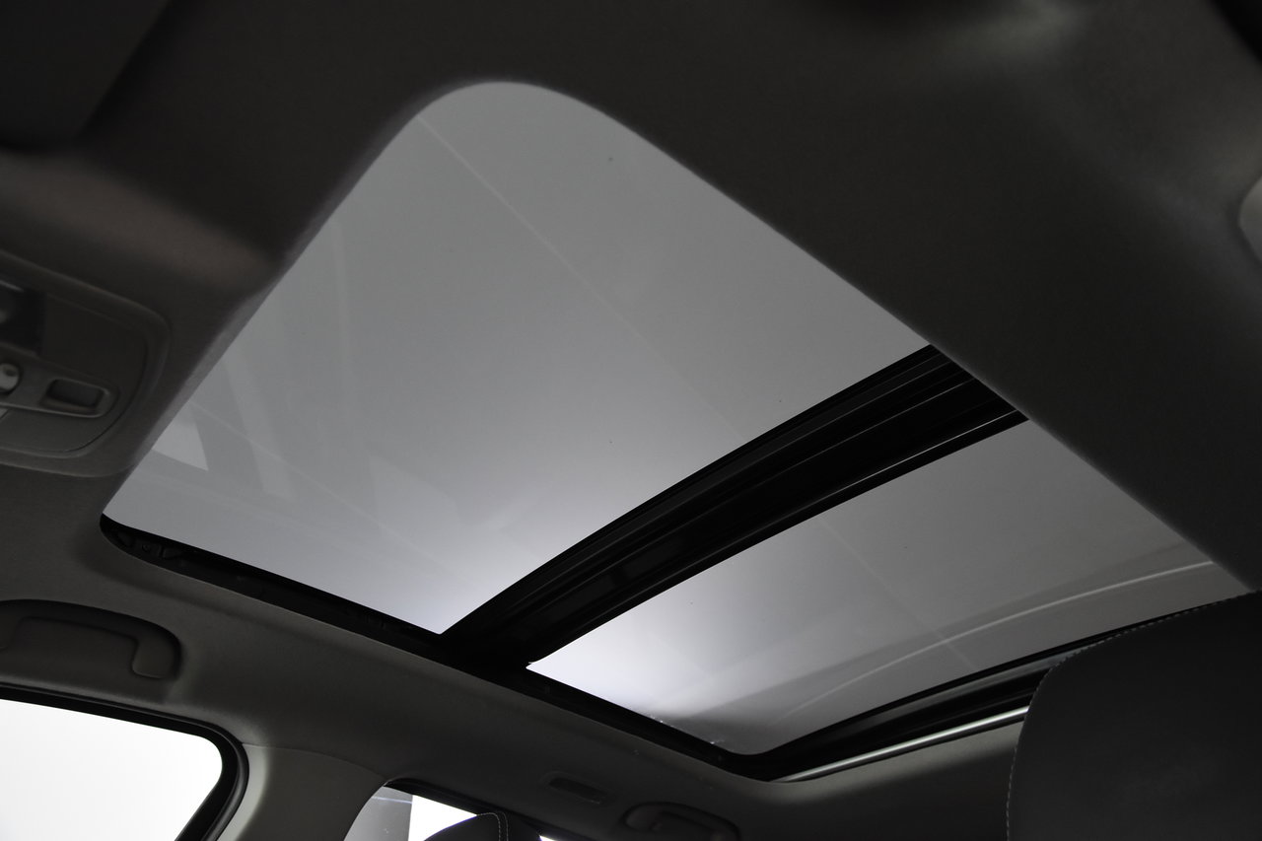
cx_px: 631
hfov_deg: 61.9
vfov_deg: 43.6
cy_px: 420
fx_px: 1051
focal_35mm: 30
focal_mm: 20
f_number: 4
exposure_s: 1/60
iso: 1600
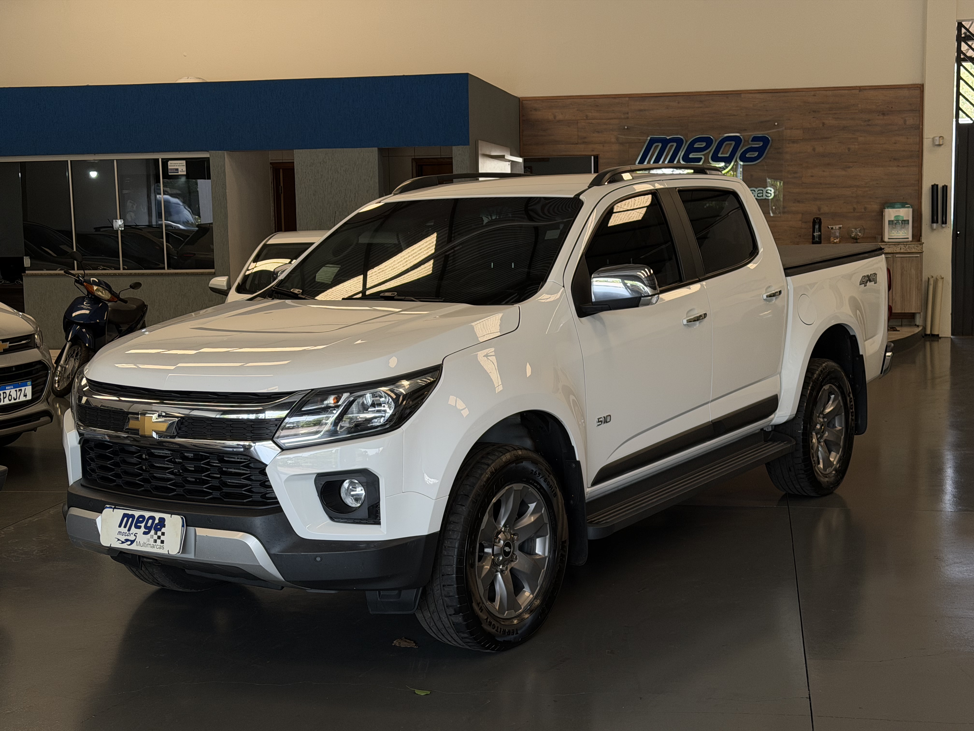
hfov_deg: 39.7
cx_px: 487
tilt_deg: -6.2
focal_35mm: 48
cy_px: 366
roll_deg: +1.1
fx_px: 1351
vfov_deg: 30.3
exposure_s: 1/342
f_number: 1.78
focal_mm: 6.76
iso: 64
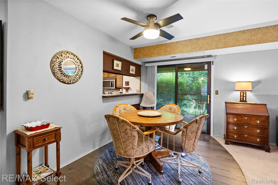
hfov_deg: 96.8
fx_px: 124
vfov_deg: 73.7
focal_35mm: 16
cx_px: 139
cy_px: 92
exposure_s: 1/30
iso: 10000
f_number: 5.6
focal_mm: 16
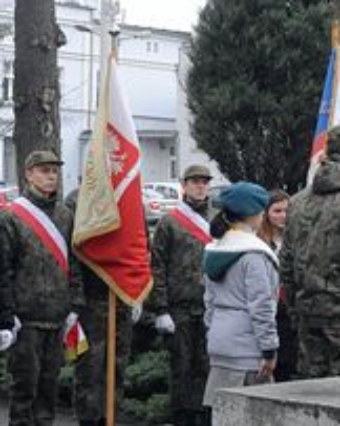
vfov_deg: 15.5
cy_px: 205
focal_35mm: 124
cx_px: 405
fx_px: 1562
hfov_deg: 12.2
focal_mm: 21
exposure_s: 1/250
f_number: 8
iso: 1600
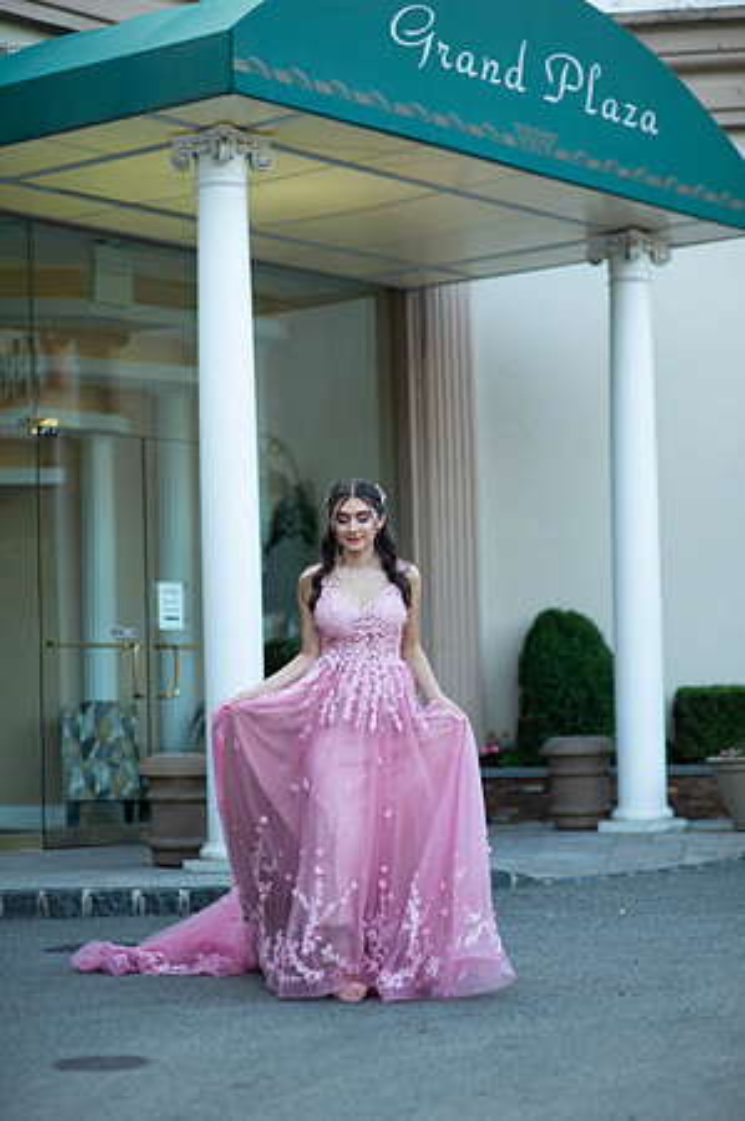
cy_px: 560
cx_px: 372
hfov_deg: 16.0
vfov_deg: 23.9
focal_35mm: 85
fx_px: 2644
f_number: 2
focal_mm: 85
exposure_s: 1/640
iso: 250
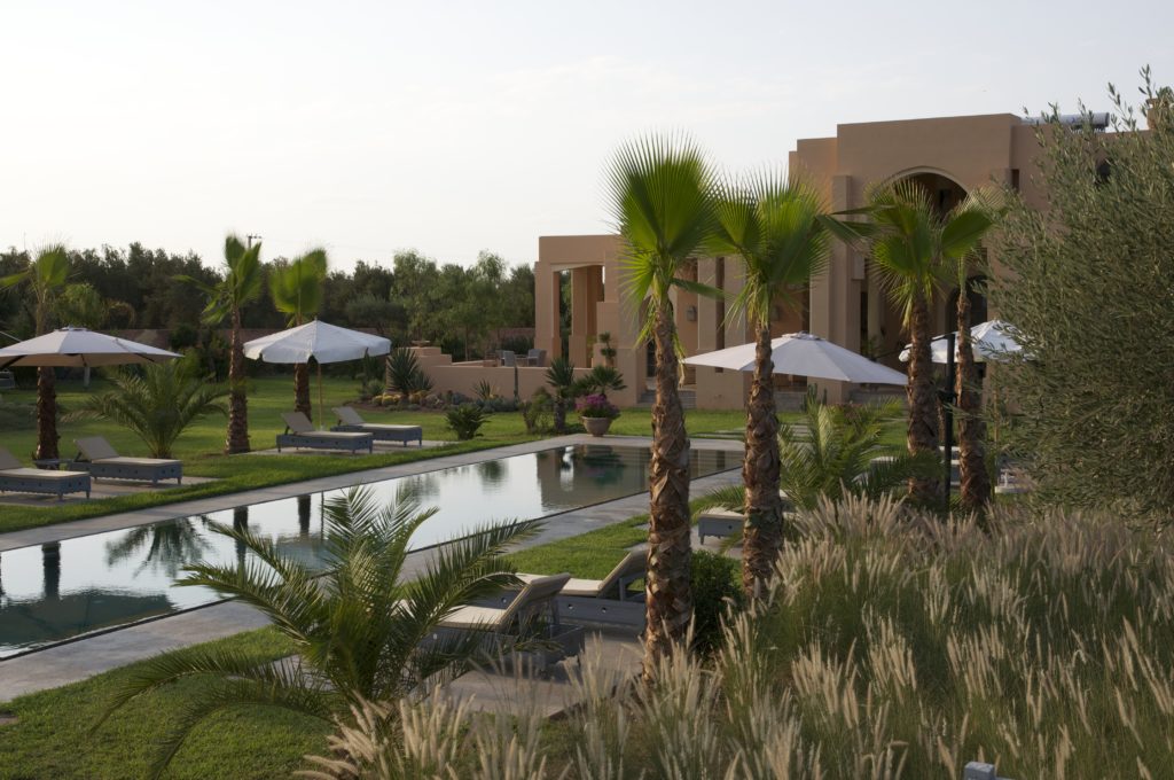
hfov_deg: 41.2
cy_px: 390
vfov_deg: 28.0
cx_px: 587
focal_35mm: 48
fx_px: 1563
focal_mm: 32
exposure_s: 1/320
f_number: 8
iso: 250
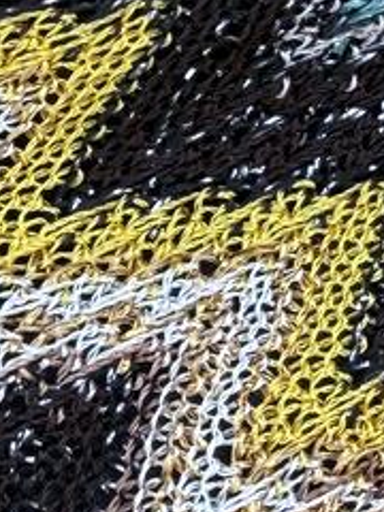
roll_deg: +2.1
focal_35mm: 120
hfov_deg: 11.6
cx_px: -275
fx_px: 1775
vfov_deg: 16.4
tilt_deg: -13.4
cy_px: 252
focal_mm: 2.22
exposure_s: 1/190
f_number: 2.2
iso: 40
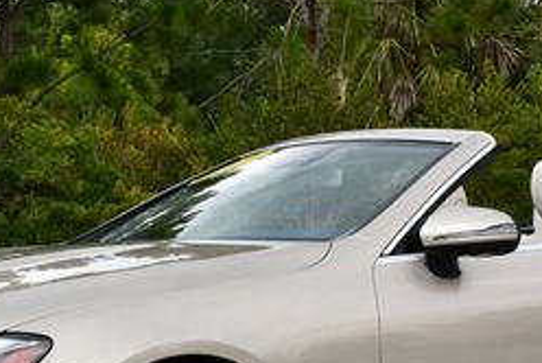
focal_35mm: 124
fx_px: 1869
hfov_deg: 16.5
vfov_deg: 11.1
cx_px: 321
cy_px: 247
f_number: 8
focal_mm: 24
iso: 140
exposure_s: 1/250
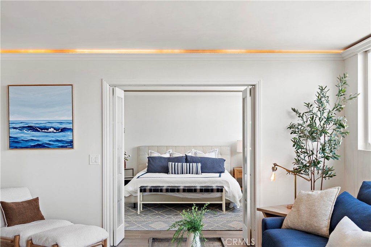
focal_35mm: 40
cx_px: 186
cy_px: 124
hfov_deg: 48.5
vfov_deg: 33.4
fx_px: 412
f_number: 5.6
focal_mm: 40
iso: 125
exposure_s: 1/5
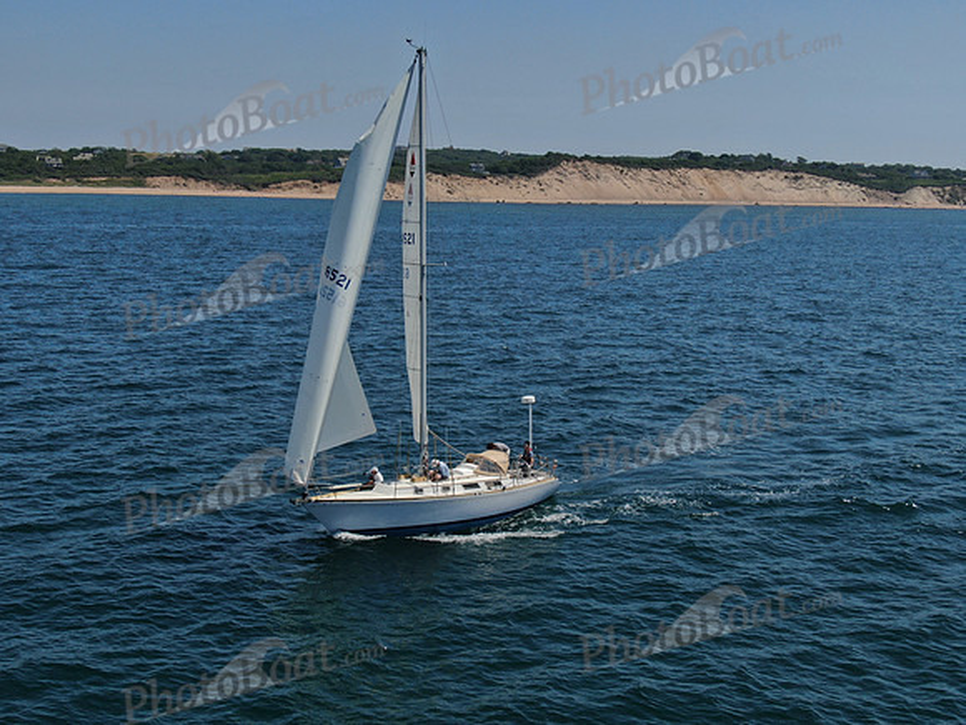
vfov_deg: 30.3
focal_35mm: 48
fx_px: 1339
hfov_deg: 39.7
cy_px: 362
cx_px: 483
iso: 100
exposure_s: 1/1600
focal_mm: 8.6
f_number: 3.8
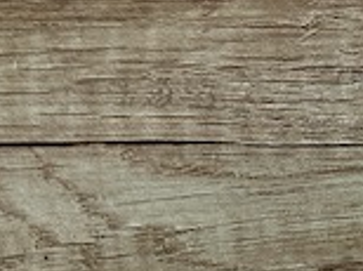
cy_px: -266
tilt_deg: -88.5
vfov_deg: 12.9
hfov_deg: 16.2
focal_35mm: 100
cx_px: -311
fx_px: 1047
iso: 250
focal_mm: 6.86
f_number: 1.78
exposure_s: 1/60
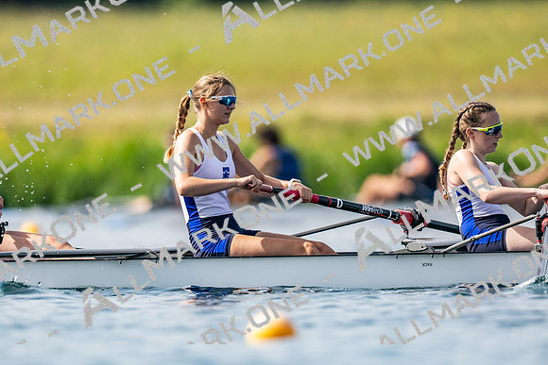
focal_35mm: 900
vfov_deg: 1.5
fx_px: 13710
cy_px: 182
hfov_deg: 2.3
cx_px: 274
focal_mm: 600
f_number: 4
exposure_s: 1/2500
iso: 180
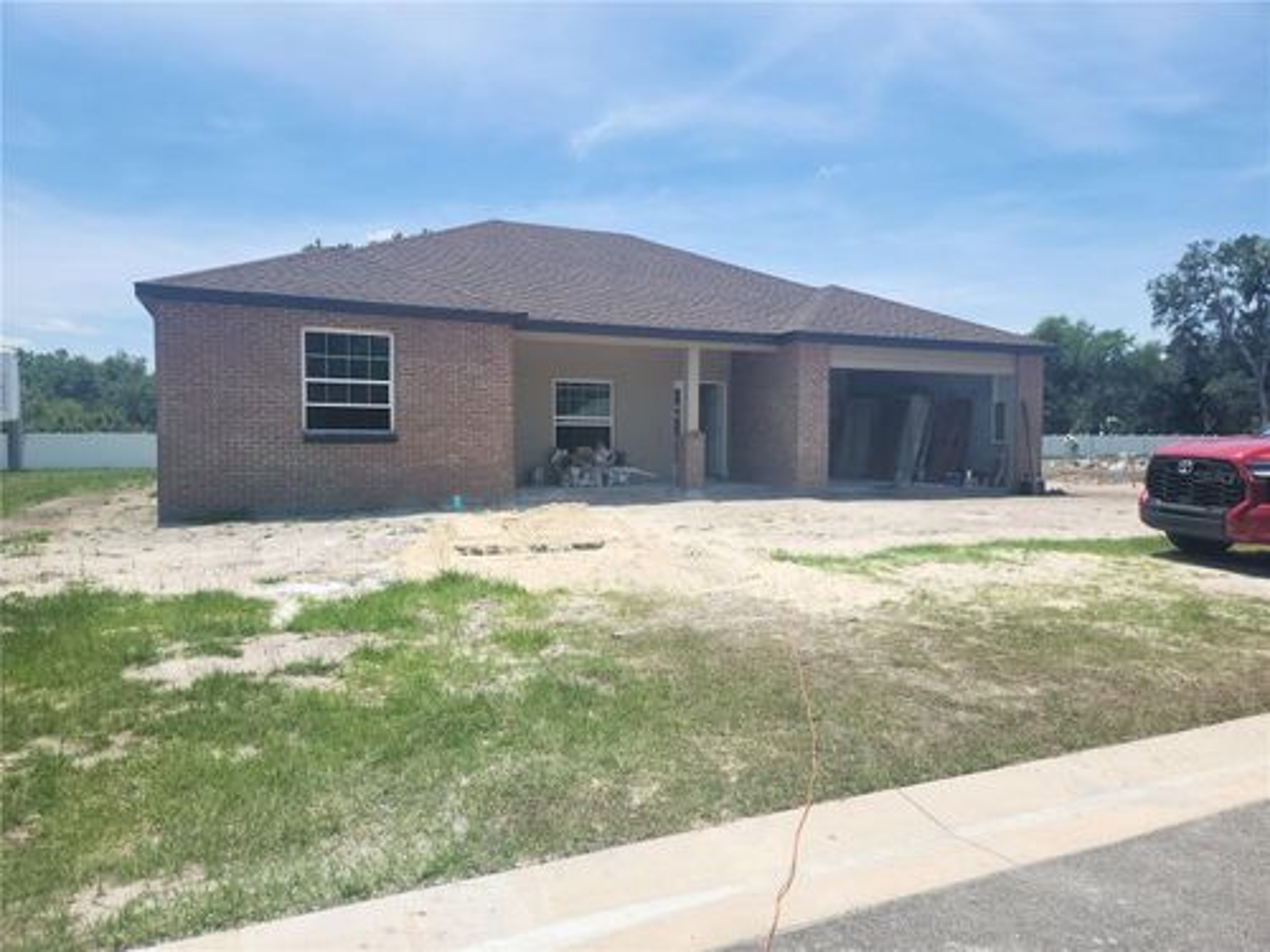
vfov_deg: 58.9
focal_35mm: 23
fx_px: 844
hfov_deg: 73.9
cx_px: 635
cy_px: 476
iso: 20
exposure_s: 1/2043
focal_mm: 5.4
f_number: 1.8
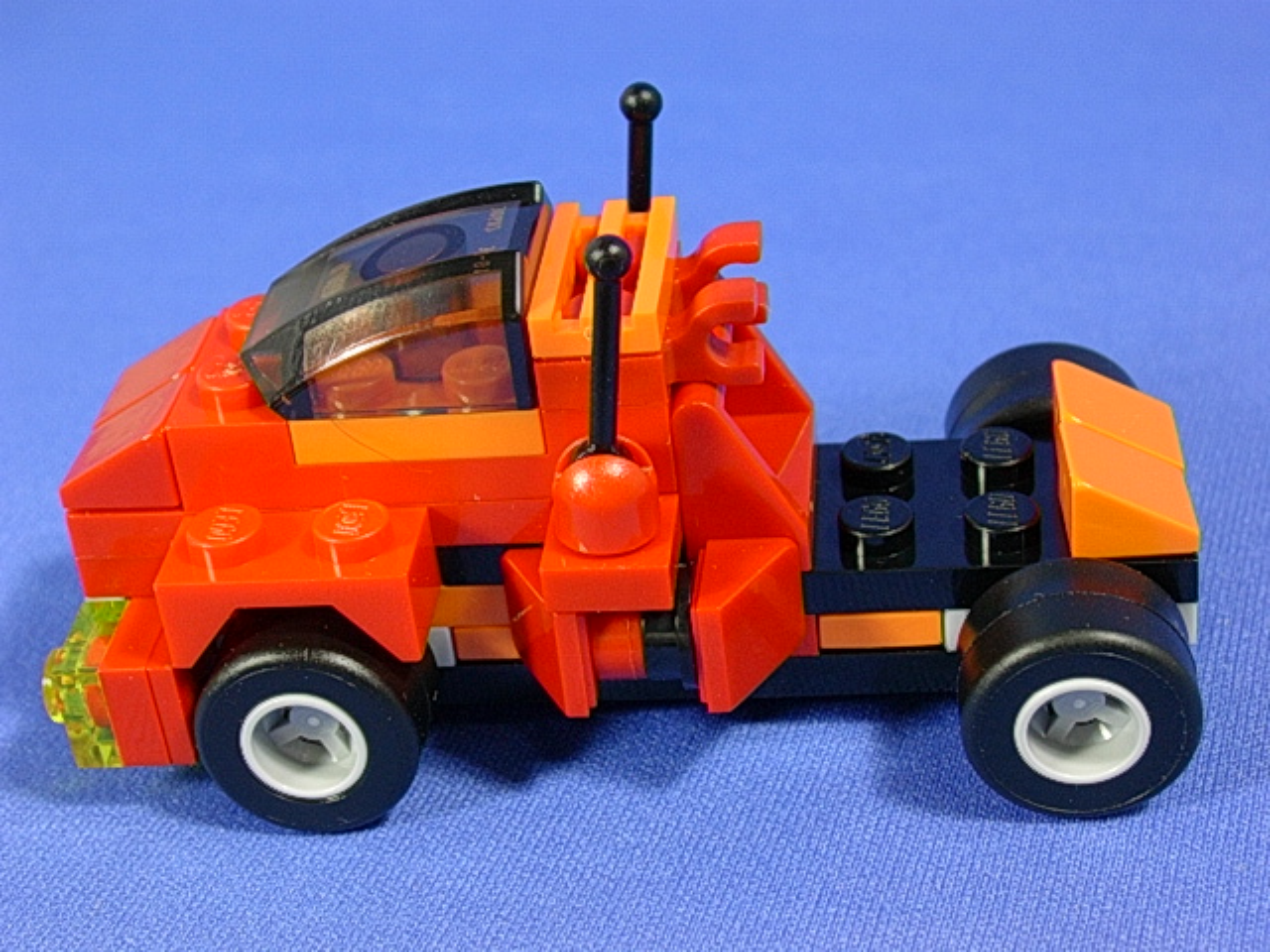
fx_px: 2458
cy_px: 476
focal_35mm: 67
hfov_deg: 29.0
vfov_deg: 21.9
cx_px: 635
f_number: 3.6
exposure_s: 1/4.7
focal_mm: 10.2
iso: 70
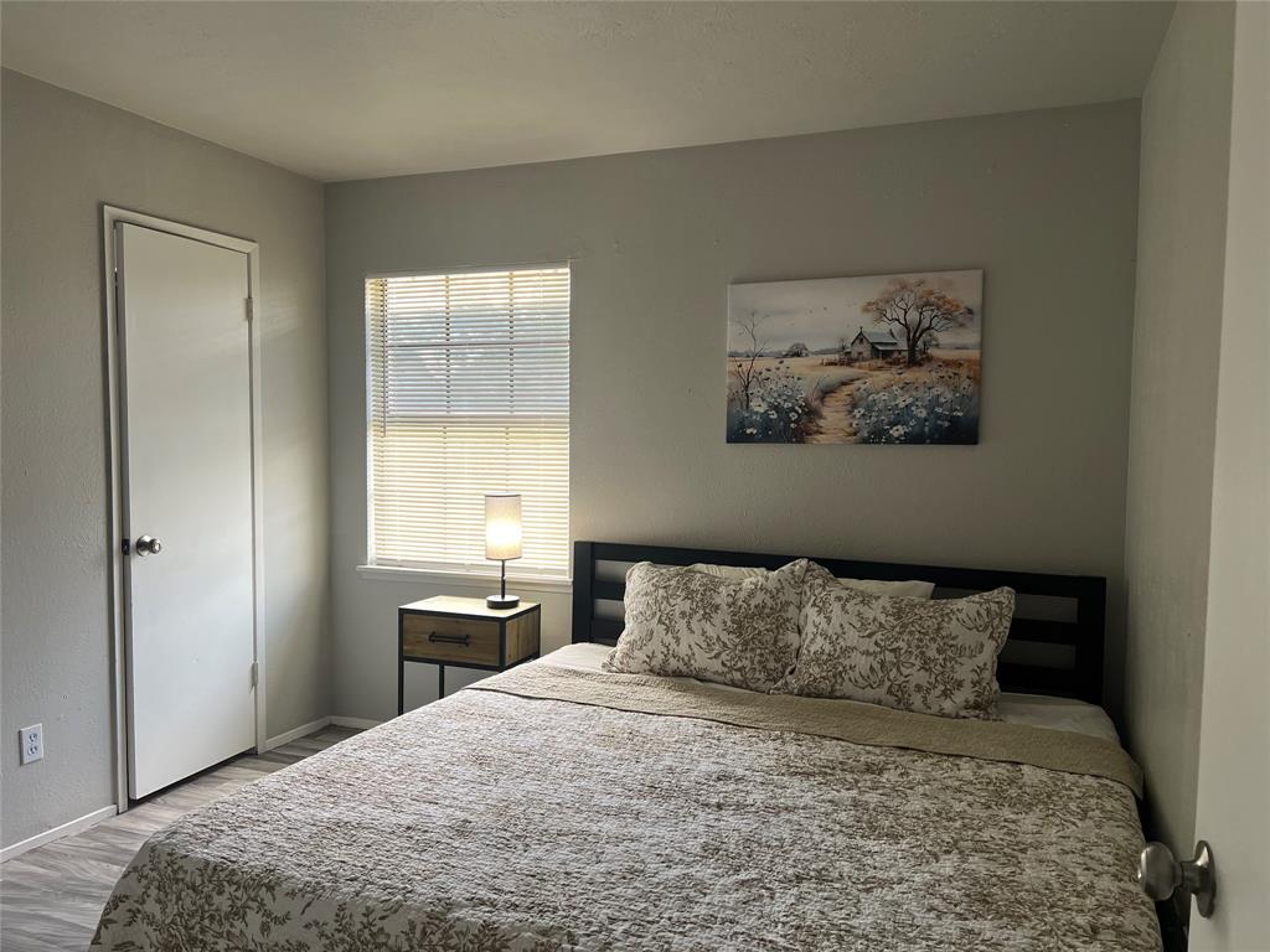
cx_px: 635
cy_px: 476
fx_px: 954
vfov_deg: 53.1
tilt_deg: -4.5
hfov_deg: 67.3
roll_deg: -0.7
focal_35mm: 26
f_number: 1.5
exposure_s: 1/120
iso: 100
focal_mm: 5.7
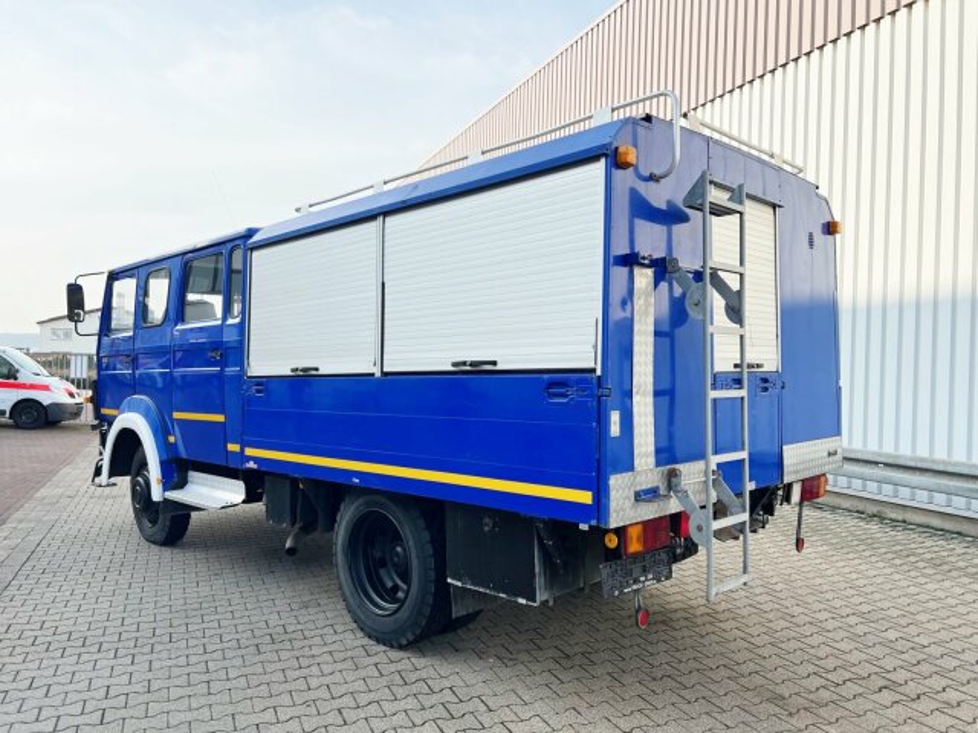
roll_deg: -2.3
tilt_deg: +0.6
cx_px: 489
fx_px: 735
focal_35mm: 26
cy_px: 366
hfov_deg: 67.3
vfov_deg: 53.1
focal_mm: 5.7
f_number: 1.5
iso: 50
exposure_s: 1/2571
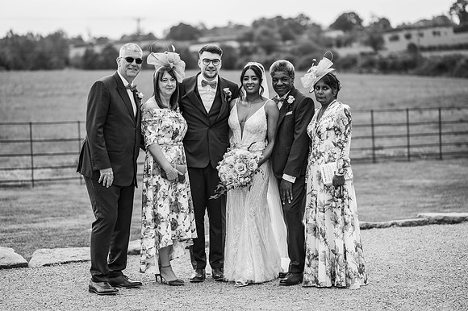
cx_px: 234
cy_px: 156
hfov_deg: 23.9
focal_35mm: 85
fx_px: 1104
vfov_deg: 16.1
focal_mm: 85
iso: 100
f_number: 2.2
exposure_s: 1/800
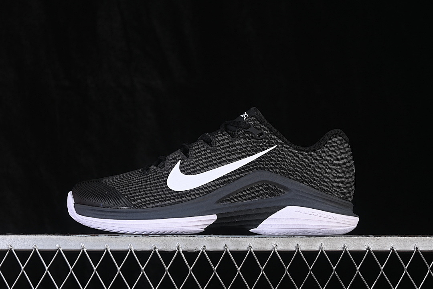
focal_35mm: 75
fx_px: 902
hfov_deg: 27.0
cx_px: 216
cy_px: 144
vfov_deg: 18.2
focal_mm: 50
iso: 160
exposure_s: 1/60
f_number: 6.3
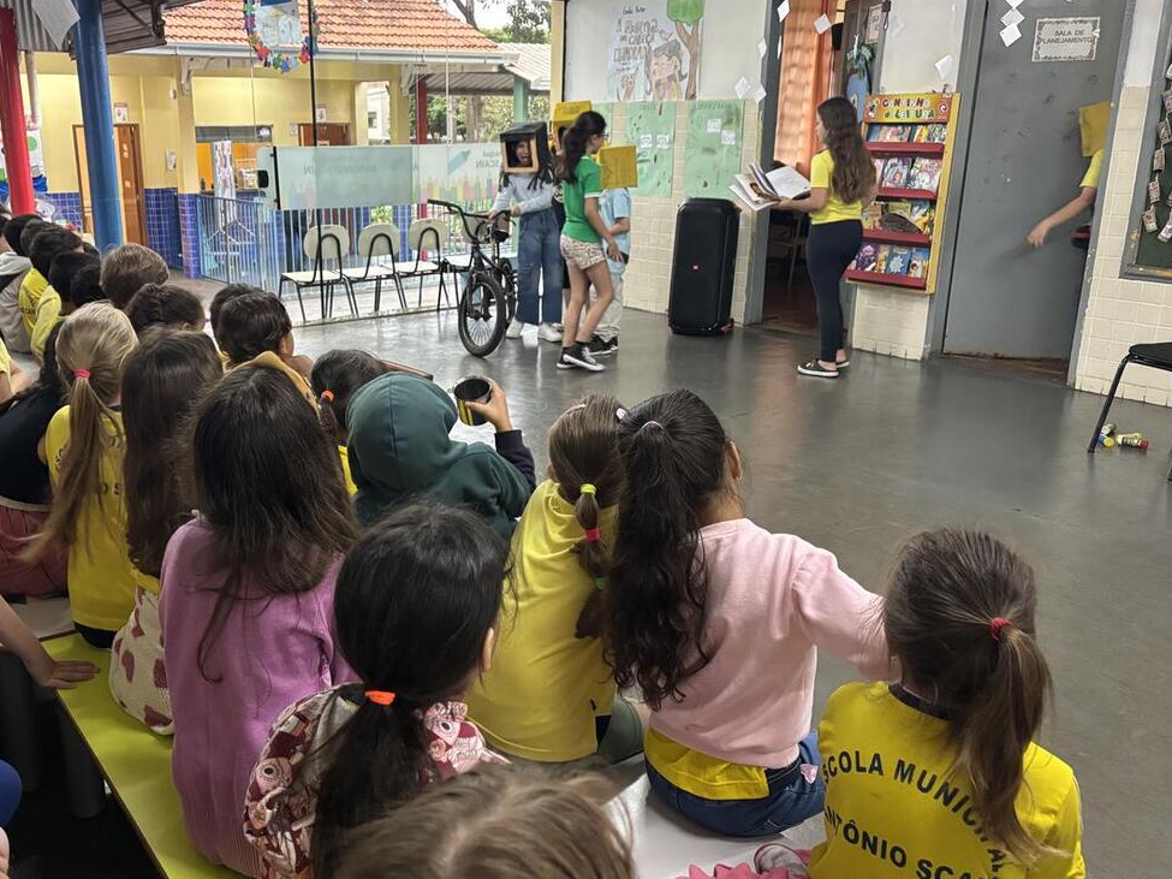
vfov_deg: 44.2
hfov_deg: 56.3
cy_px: 439
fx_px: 1083
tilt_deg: -16.7
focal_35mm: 32
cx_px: 456
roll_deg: +0.7
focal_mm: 5.96
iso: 500
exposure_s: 1/60
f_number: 1.6
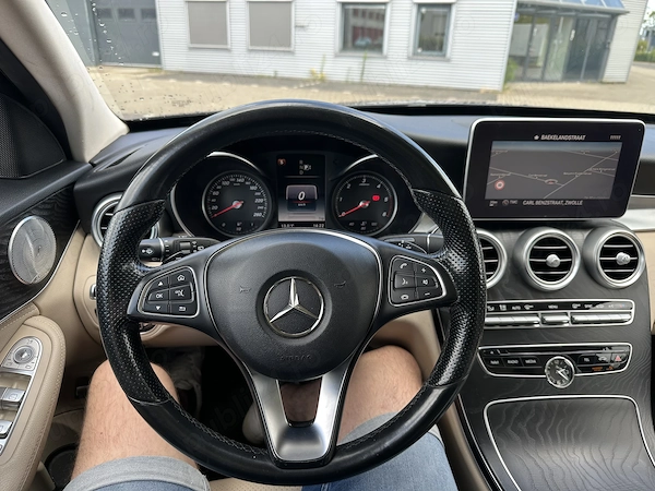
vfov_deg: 56.8
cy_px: 246
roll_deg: -1.8
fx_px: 454
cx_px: 328
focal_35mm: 24
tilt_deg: -24.1
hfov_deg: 71.6
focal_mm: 6.86
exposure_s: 1/224
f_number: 1.78
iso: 64
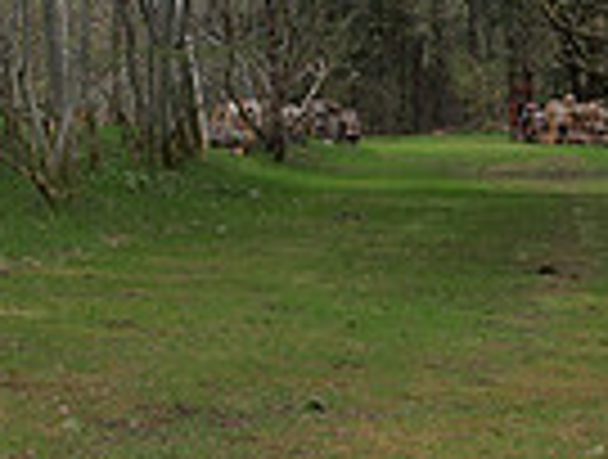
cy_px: 385
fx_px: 3170
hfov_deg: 10.7
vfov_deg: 8.3
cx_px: 775
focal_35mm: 180
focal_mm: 21
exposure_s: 1/200
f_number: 5
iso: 100
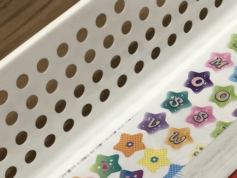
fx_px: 870
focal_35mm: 127
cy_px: 204
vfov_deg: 11.5
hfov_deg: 15.2
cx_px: 253
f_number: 2.4
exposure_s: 1/40
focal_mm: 6
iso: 100
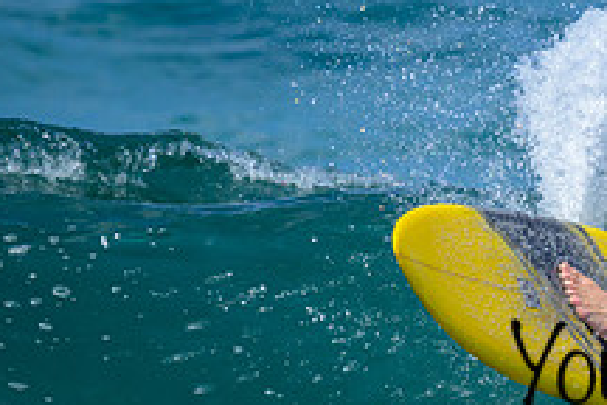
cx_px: 957
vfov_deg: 0.5
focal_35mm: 2936
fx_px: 49500
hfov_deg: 0.7
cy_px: 287
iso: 400
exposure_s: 1/2500
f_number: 6.3
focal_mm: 800
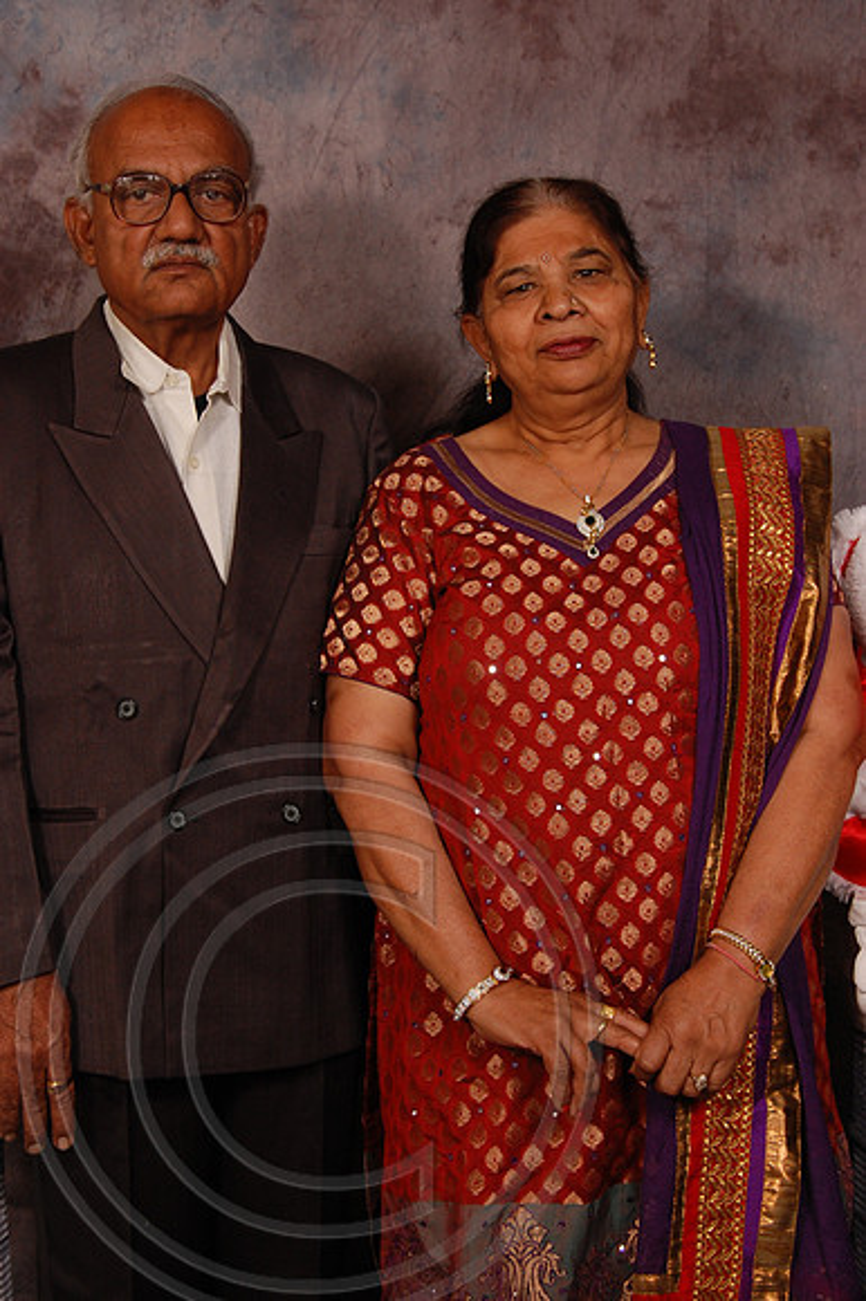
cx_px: 433
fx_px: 2059
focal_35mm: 57
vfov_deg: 35.1
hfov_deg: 23.8
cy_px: 650
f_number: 5.6
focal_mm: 38
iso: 400
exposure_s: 1/200
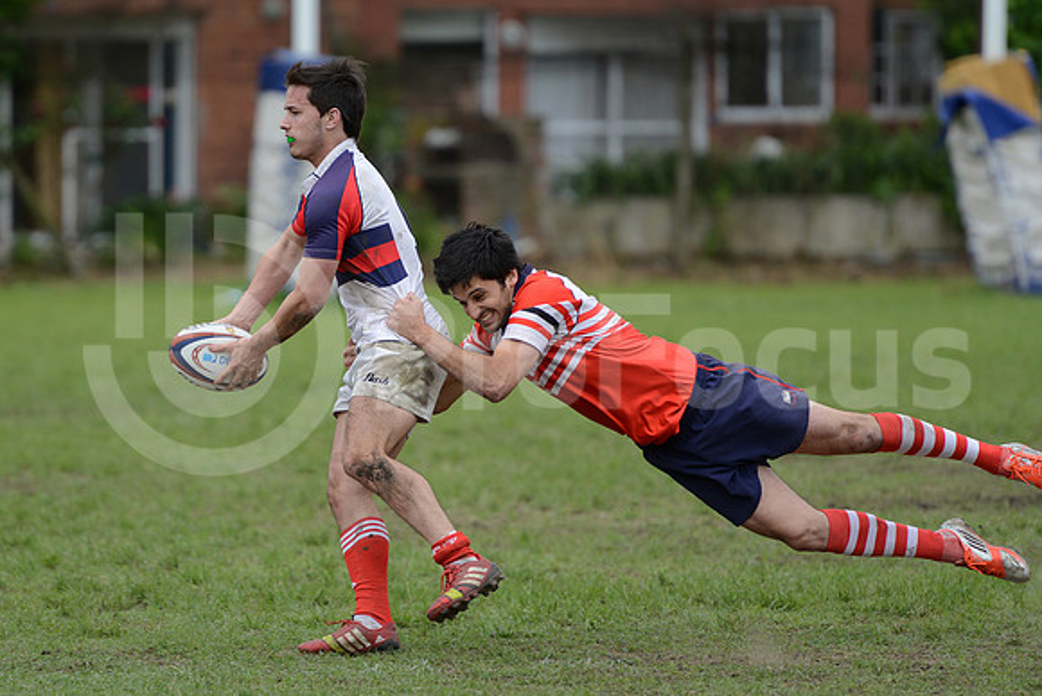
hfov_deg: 7.6
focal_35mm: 270
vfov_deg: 5.1
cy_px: 348
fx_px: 7816
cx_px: 521
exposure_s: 1/1250
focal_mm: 270
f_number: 4
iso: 400
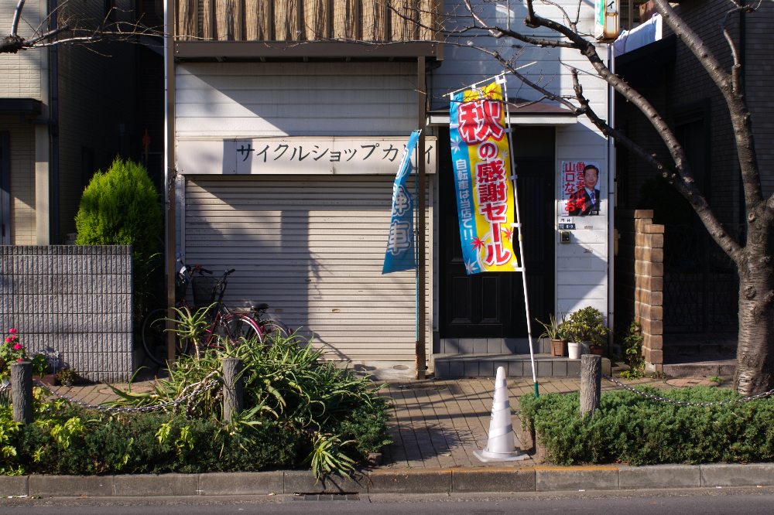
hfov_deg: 37.9
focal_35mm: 52
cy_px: 258
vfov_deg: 25.7
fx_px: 1128
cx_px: 387
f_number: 8
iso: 100
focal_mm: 35
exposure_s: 1/160
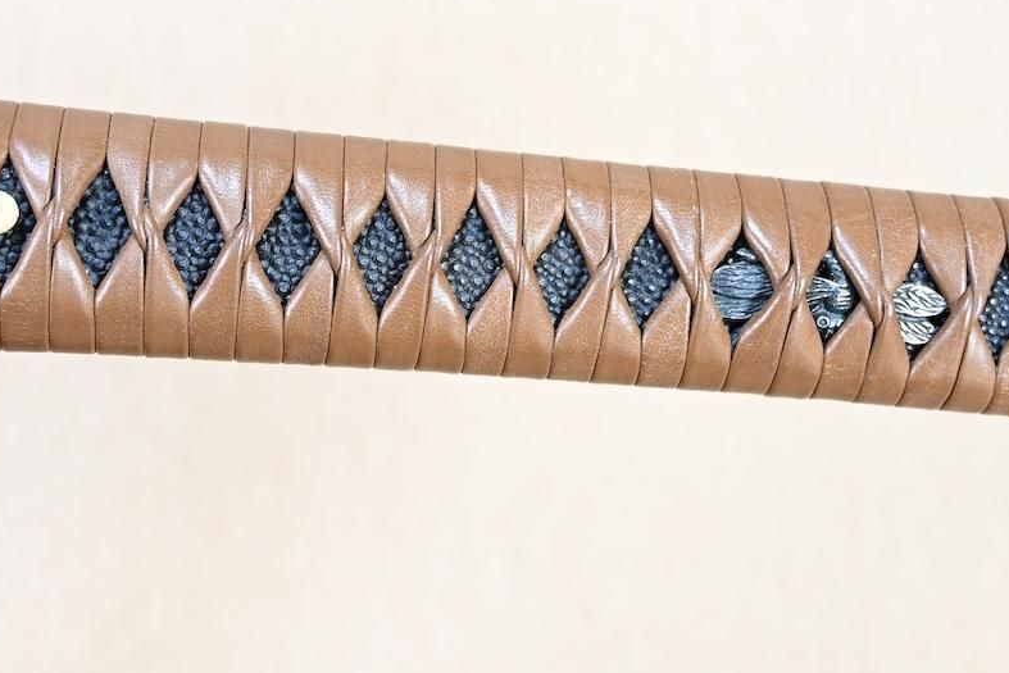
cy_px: 192
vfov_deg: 17.0
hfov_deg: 25.3
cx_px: 449
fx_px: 2242
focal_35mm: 80
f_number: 4
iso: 100
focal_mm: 30
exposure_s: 1/2
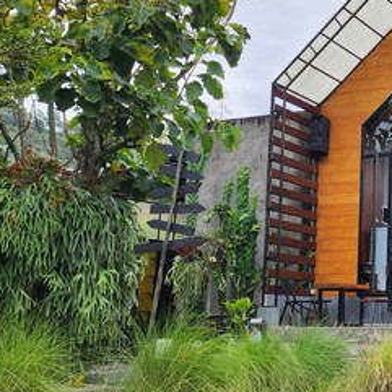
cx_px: 473
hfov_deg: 27.7
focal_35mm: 54
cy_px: 233
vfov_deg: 31.6
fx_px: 692
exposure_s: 1/690
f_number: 1.8
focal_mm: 6.4
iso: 12
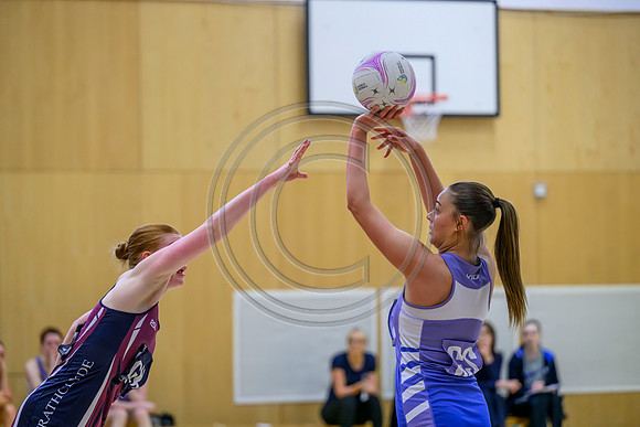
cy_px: 214
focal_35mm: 130
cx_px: 320
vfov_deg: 10.6
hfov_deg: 15.8
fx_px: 2312
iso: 3200
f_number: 3.2
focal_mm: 130
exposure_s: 1/1250
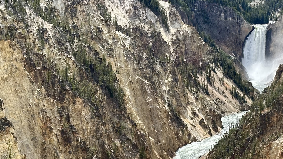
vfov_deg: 13.1
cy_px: 133
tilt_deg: -11.2
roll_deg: -0.7
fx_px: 690
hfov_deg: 22.9
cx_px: 213
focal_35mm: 92
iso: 64
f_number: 1.78
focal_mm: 6.86
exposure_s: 1/2203
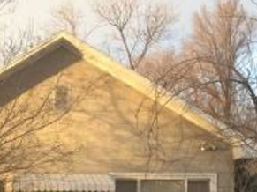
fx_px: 757
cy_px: 241
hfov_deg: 18.7
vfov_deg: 14.0
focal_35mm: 102
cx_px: -6
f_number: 2.2
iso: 40
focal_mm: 4.15
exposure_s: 1/120
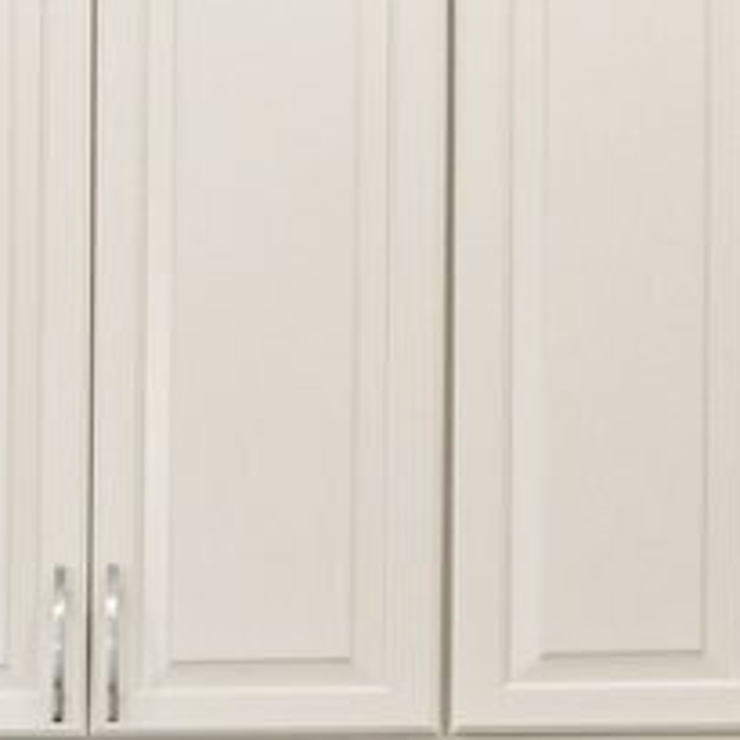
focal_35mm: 119
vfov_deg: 14.4
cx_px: -1556
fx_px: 2878
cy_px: 774
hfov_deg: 10.2
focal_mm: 14
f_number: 8
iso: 320
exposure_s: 1/6
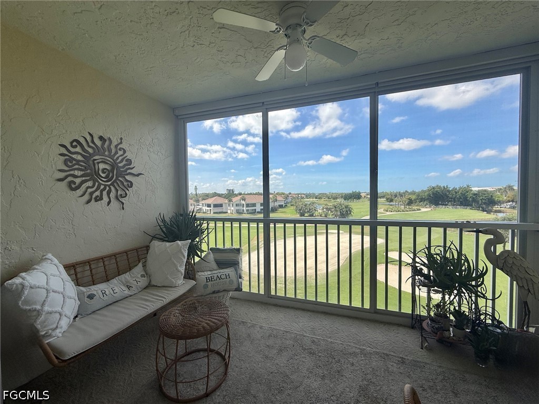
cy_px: 202
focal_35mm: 14
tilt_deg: -2.3
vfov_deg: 85.7
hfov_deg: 102.1
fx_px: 218
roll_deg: +0.9
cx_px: 270
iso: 50
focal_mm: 2.22
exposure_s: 1/694
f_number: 2.2
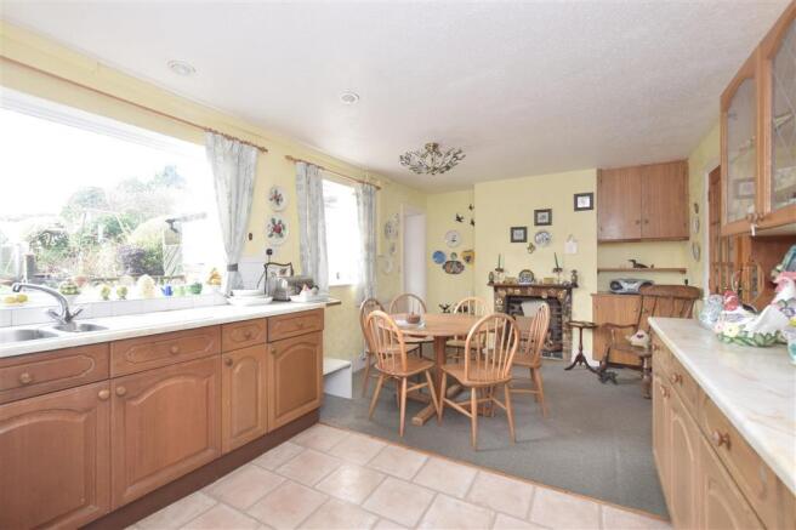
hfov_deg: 100.4
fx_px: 332
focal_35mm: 15
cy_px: 265
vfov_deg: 77.3
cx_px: 398
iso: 500
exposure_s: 1/25
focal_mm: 10
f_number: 9
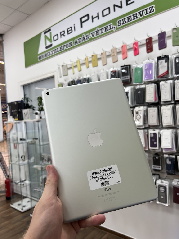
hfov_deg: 53.1
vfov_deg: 67.3
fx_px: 179
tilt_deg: -0.5
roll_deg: +4.0
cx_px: 90
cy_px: 120
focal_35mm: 26
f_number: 1.5
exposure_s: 1/92
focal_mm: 5.7
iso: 40
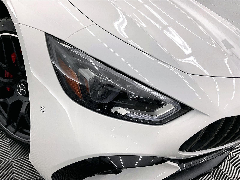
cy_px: 90
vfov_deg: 48.2
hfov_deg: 61.7
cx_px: 120
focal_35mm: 29
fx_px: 201
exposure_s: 1/120
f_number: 1.8
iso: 50
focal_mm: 3
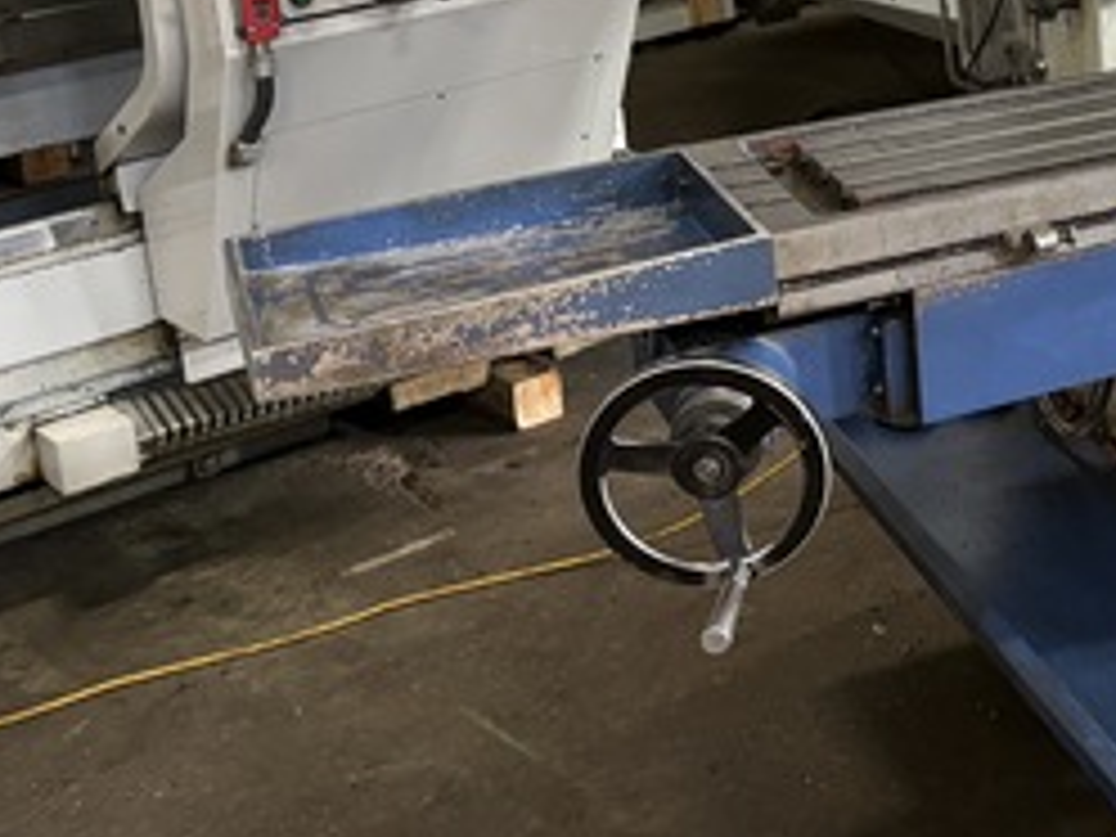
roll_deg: +1.5
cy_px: -27
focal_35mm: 67
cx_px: 1323
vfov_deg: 21.1
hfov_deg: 26.0
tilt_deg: -13.8
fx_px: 2160
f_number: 1.6
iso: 160
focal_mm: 5.96
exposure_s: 1/60
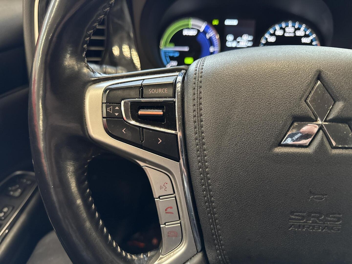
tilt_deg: -31.8
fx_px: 244
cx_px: 176
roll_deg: -0.4
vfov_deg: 56.8
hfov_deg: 71.6
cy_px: 132
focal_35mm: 24
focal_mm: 6.76
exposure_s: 1/33
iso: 640
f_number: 1.78
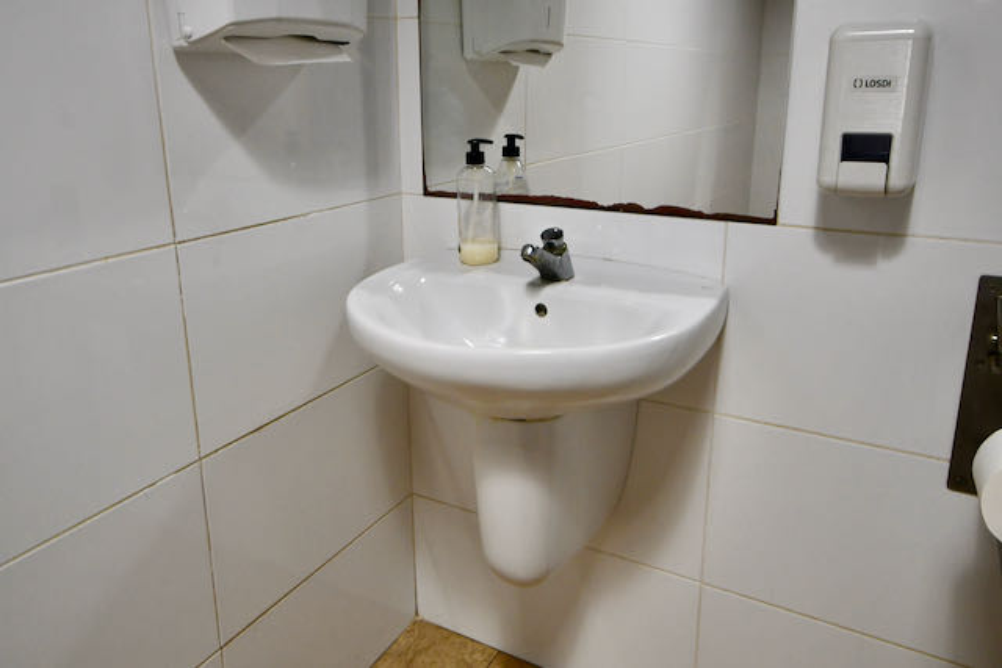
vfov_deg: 67.4
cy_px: 334
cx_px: 501
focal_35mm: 18
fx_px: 501
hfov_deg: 90.0
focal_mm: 12
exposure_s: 1/125
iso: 900
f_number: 4.5
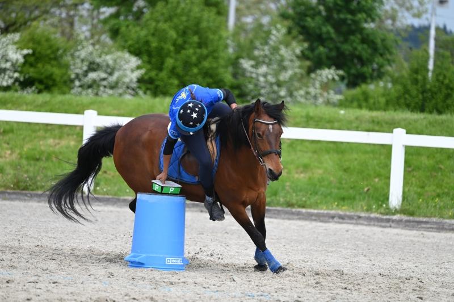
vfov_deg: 5.3
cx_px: 227
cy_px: 151
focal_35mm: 260
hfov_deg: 7.9
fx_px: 3276
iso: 560
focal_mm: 260
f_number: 5
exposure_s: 1/1250
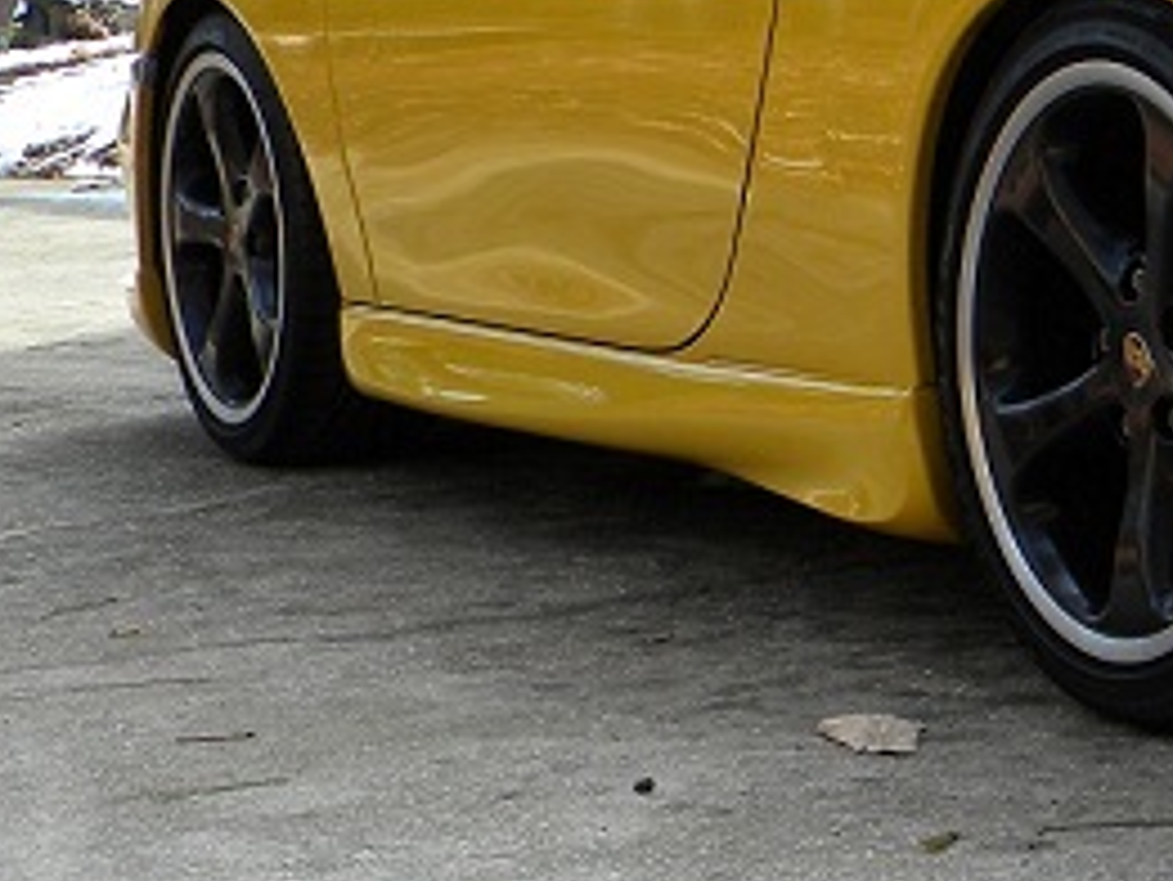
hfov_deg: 16.9
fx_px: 3695
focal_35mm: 109
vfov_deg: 13.6
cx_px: 1566
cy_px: 265
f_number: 3.7
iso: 80
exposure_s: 1/194
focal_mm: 6.4
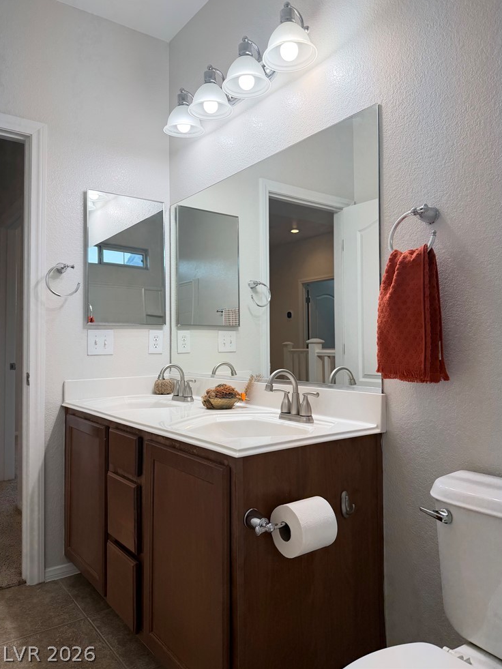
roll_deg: +1.2
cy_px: 321
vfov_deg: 69.4
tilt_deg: +2.6
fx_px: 483
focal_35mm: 25
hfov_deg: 54.9
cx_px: 259
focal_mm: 6.76
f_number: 1.78
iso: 80
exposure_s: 1/204
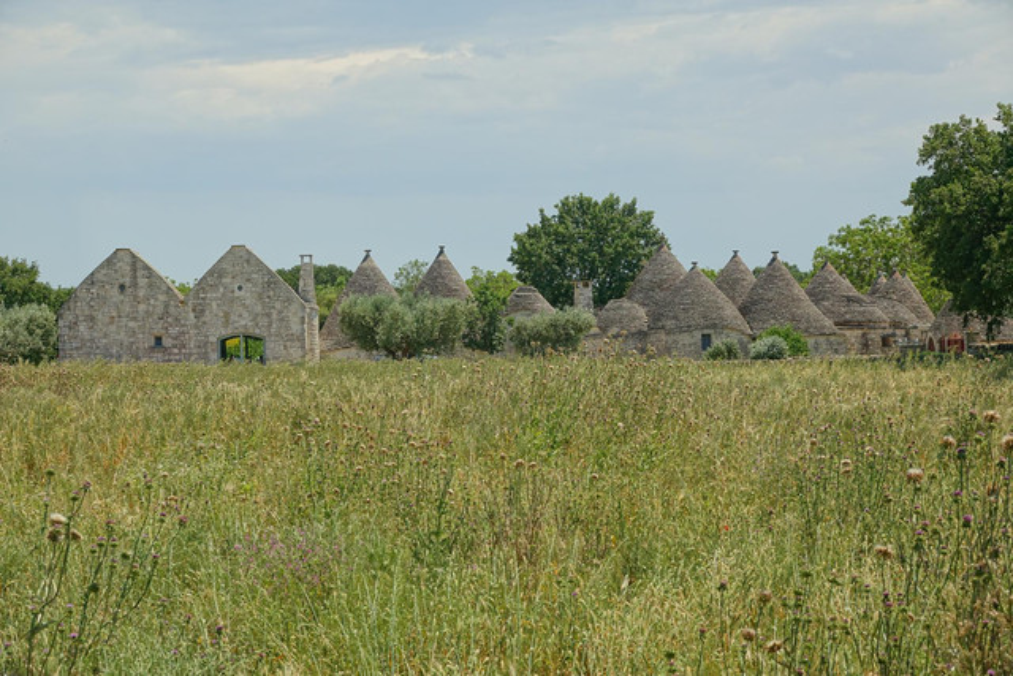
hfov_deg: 18.4
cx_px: 506
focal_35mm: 111
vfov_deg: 12.3
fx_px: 3124
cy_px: 338
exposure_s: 1/400
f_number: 4.5
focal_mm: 40.73
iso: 100
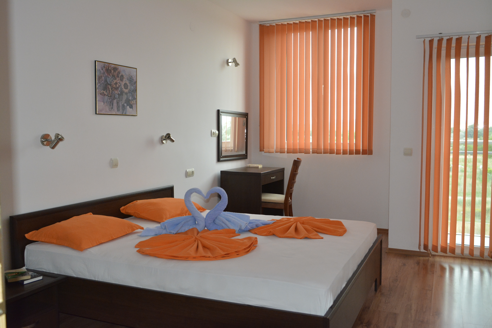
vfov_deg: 38.4
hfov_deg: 55.1
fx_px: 472
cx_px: 246
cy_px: 164
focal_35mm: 34
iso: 1250
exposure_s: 1/200
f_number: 7.1
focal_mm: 23
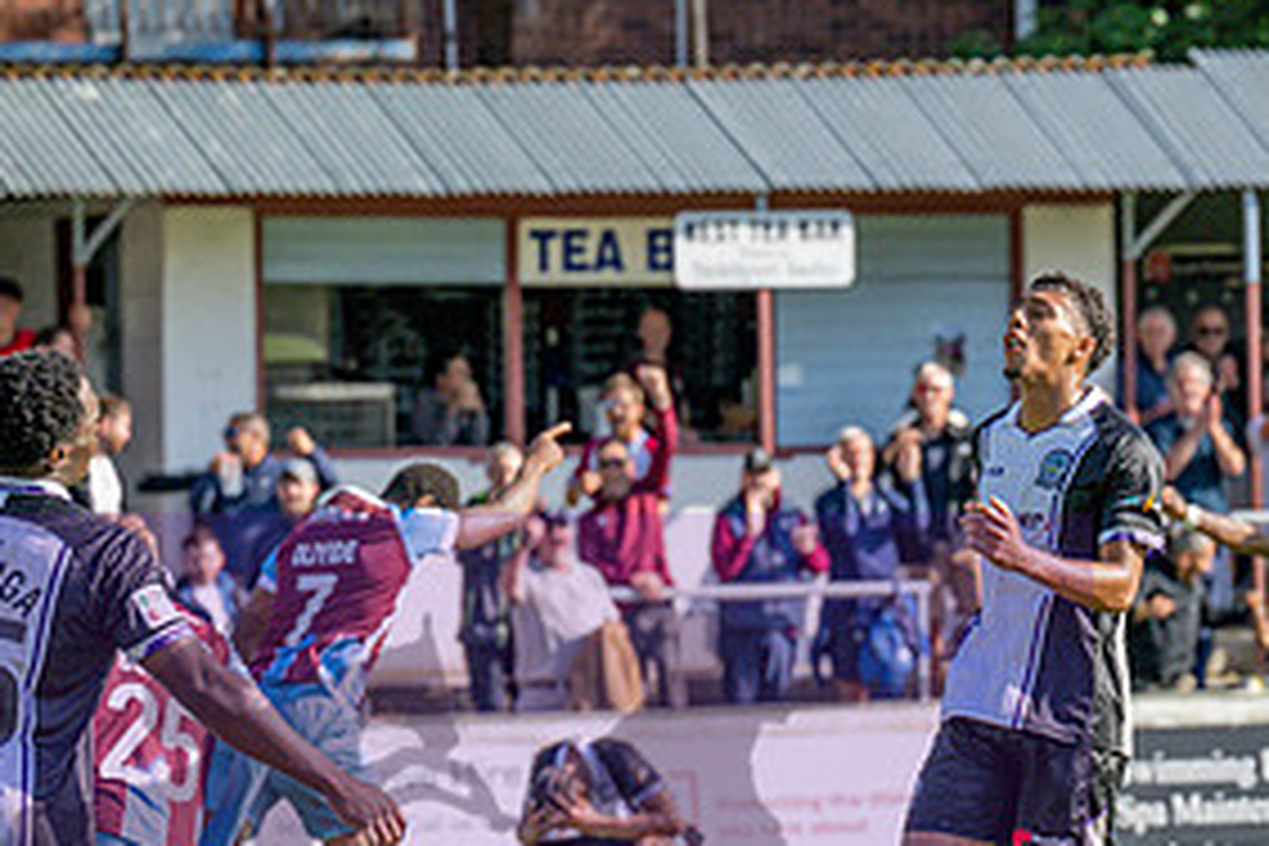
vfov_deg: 3.6
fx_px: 13535
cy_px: 626
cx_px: 32
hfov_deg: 5.4
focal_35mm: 384
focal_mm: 125
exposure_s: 1/2500
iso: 400
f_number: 4
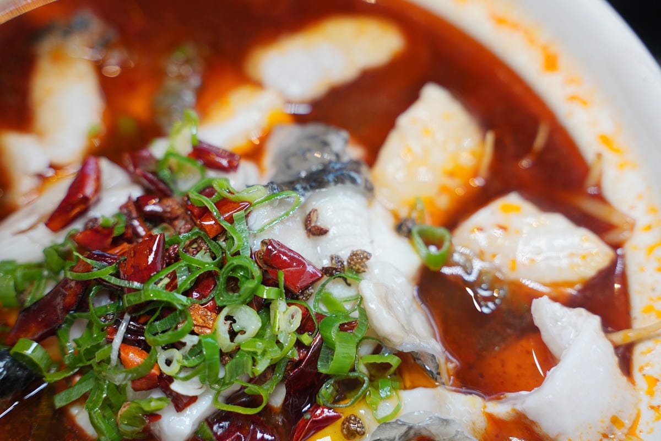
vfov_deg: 18.2
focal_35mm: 75
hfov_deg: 27.0
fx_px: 1377
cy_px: 220
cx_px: 330
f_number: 4
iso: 160
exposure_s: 1/80
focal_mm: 75
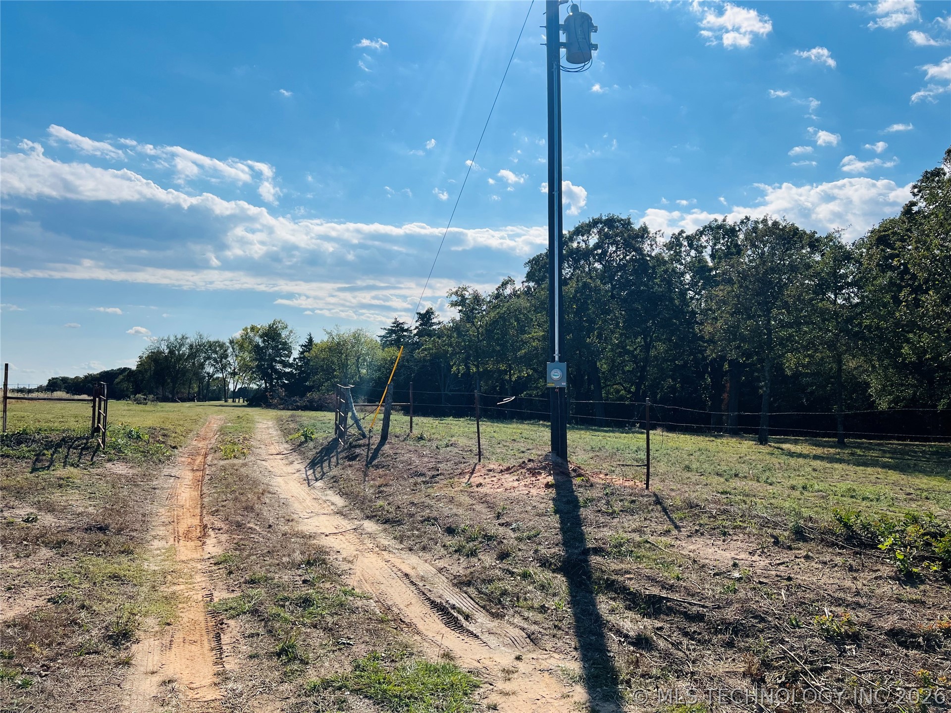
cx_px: 476
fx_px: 714
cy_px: 356
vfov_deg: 53.1
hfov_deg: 67.3
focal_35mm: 26
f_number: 1.5
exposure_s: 1/12658
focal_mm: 5.7
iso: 50
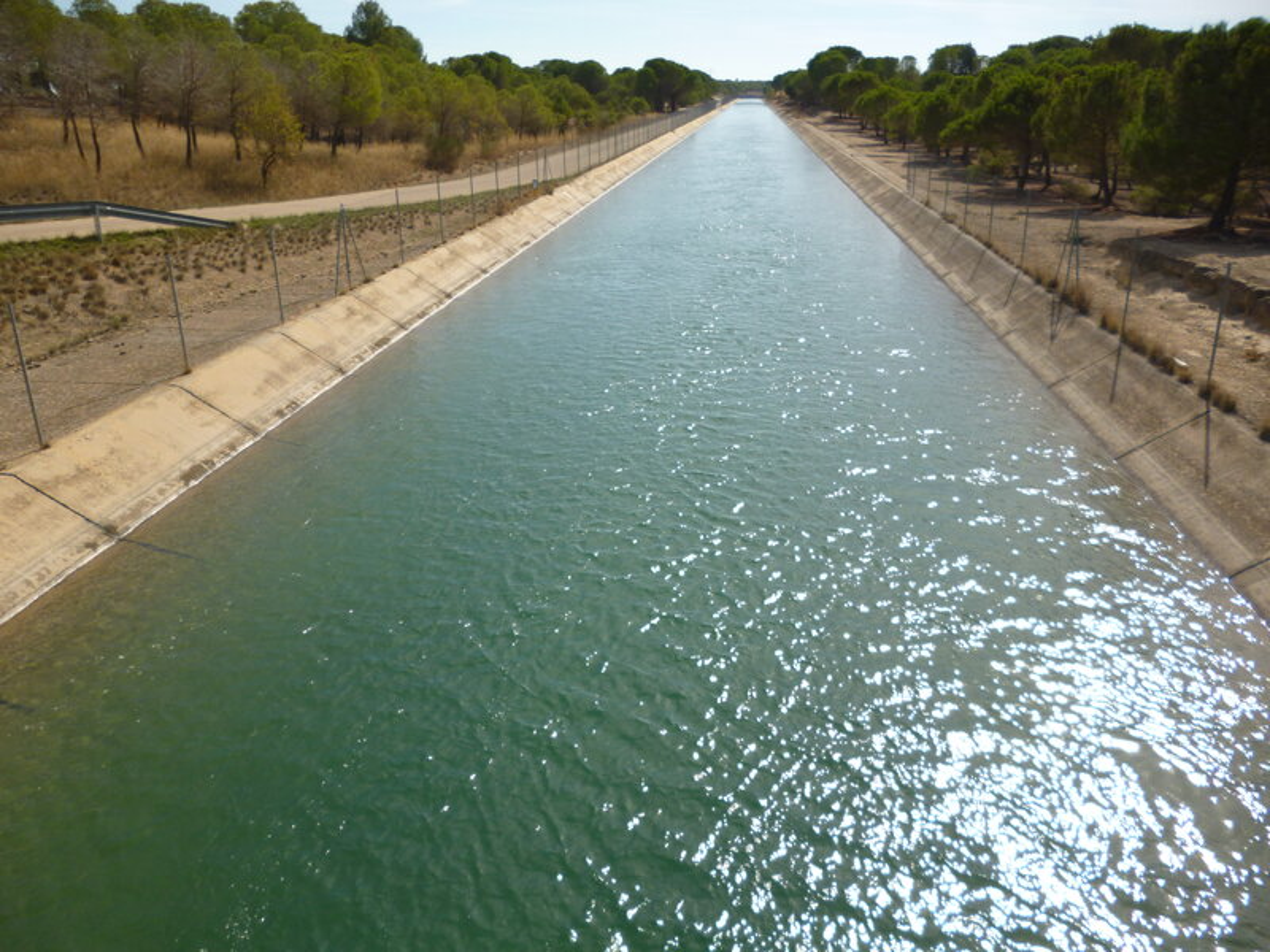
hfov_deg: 63.4
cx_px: 635
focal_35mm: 28
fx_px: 1027
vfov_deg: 49.7
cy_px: 476
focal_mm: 5
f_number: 9
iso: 100
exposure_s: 1/125
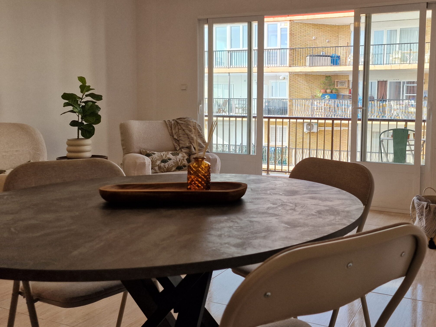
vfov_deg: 42.8
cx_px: 312
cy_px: 133
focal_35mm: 33
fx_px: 416
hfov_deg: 53.5
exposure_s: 1/180
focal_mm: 6.4
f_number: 1.8
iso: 50
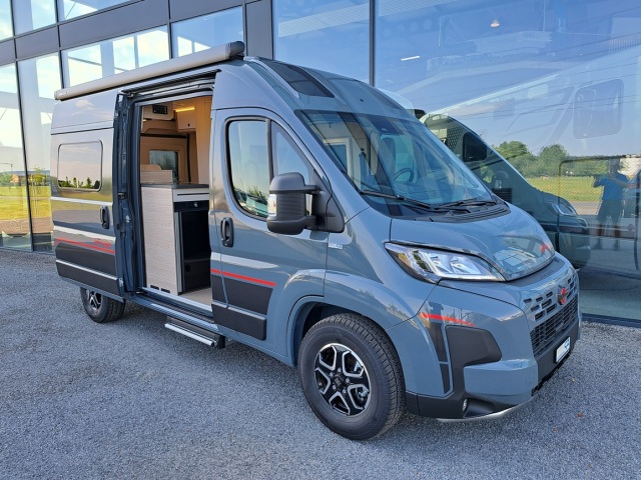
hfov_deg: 71.6
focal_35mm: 24
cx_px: 320
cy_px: 240
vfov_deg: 56.8
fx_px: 444
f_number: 1.8
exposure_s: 1/204
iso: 50
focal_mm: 5.23
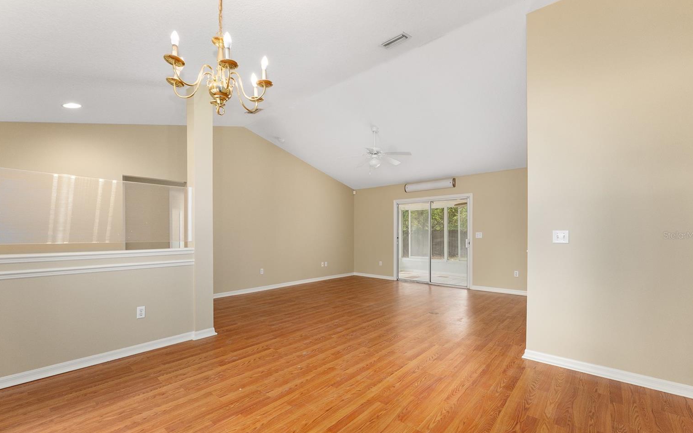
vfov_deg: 74.6
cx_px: 340
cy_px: 235
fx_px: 283
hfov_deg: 101.5
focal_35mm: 15
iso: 2500
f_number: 7.1
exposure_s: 1/30
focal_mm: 14
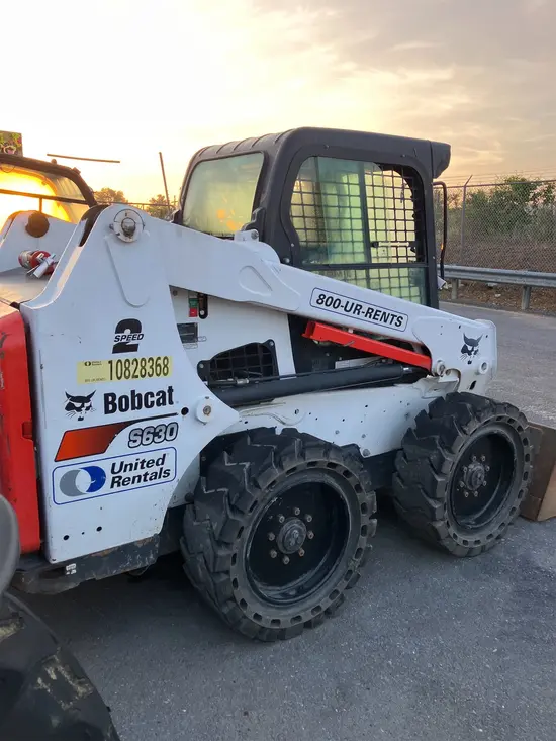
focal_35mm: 28
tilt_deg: -12.5
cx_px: 278
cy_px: 370
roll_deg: -0.8
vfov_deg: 63.4
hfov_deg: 49.8
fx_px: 599
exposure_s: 1/121
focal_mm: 3.99
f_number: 1.8
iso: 40
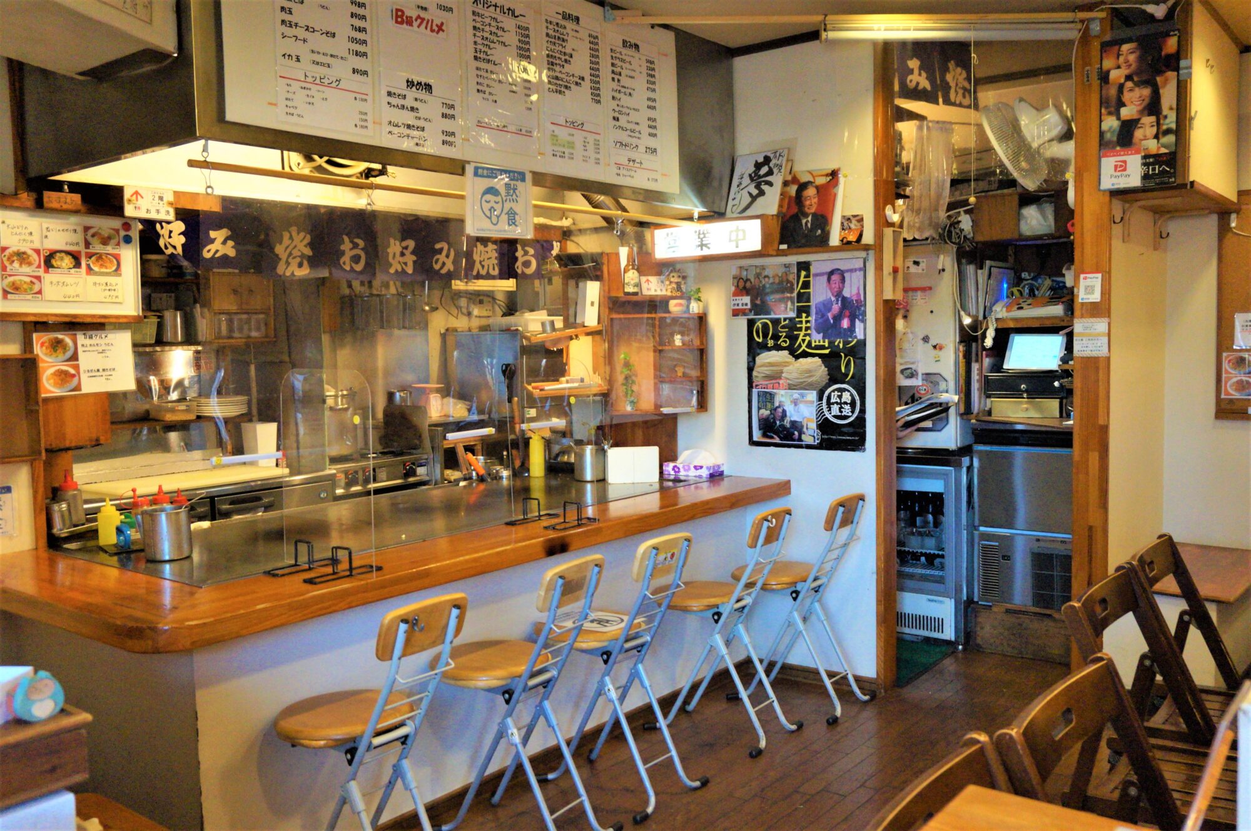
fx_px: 1093
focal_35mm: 32
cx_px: 626
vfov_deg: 41.6
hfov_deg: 59.5
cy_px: 416
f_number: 4
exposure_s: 1/160
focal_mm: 21
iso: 2500
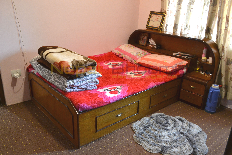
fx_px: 174
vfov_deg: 47.9
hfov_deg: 67.4
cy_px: 78
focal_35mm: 27
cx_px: 116
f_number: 5.6
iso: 1800
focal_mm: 18
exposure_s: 1/20
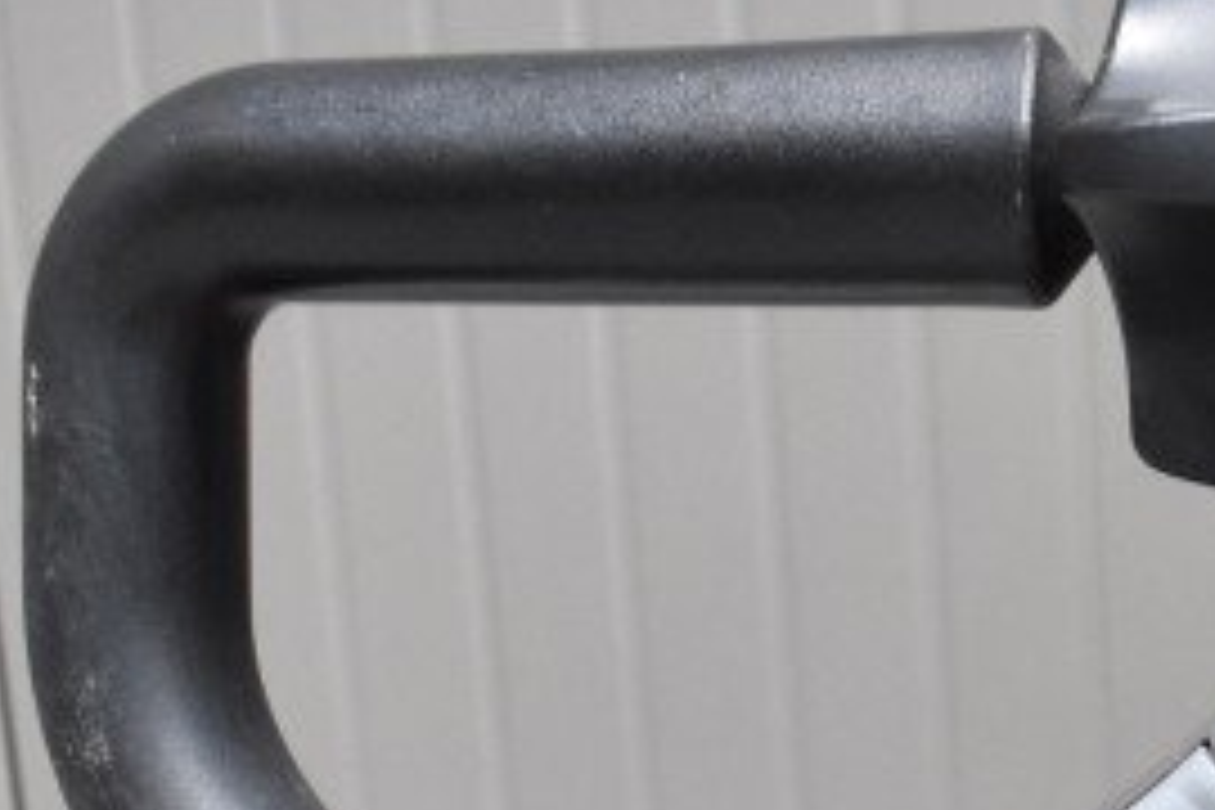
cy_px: 882
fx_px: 4050
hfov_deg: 15.9
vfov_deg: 11.3
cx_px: 1746
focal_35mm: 120
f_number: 5
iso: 1600
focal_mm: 18
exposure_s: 1/20
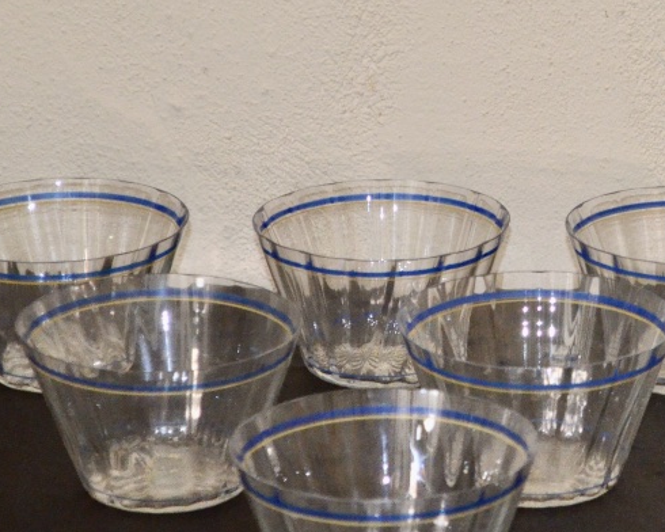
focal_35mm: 189
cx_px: 650
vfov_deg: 8.2
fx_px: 3723
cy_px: 189
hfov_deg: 10.1
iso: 2800
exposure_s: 1/60
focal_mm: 55
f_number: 5.6
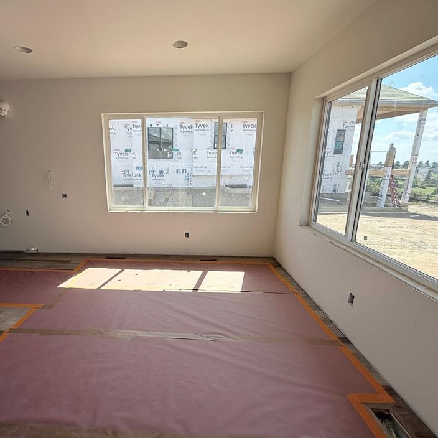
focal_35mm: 18
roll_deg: -0.9
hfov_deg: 79.7
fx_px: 258
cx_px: 173
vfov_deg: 80.7
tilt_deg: -14.2
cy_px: 223
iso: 50
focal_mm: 2.22
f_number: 2.2
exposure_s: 1/672
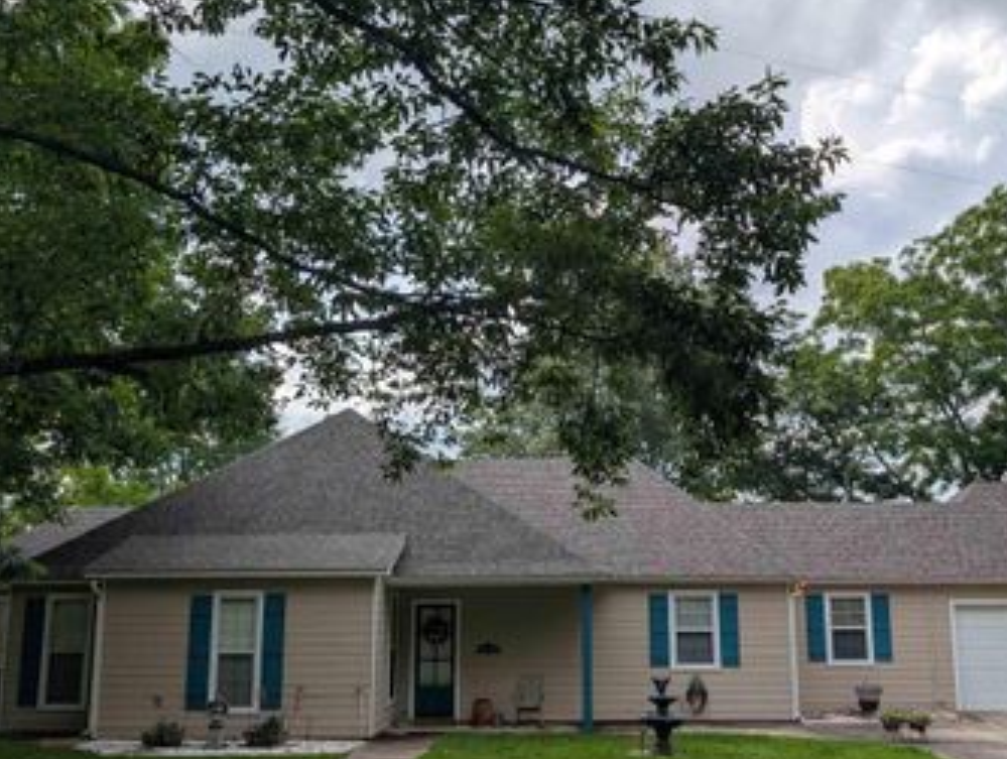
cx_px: 575
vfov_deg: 39.8
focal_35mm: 36
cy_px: 402
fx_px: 1049
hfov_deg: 51.1
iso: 21
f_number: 1.68
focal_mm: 6.9
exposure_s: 1/1404
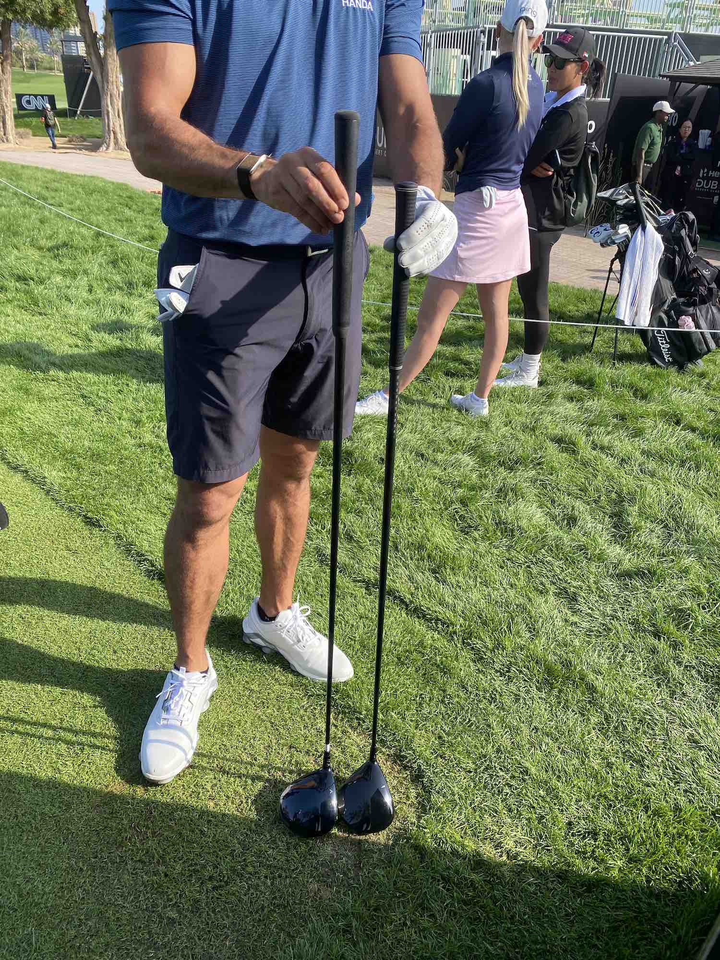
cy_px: 480
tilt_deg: -26.9
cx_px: 360
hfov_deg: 53.1
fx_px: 721
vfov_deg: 67.3
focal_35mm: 26
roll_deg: -2.1
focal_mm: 4.25
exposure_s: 1/957
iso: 32
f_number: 1.8
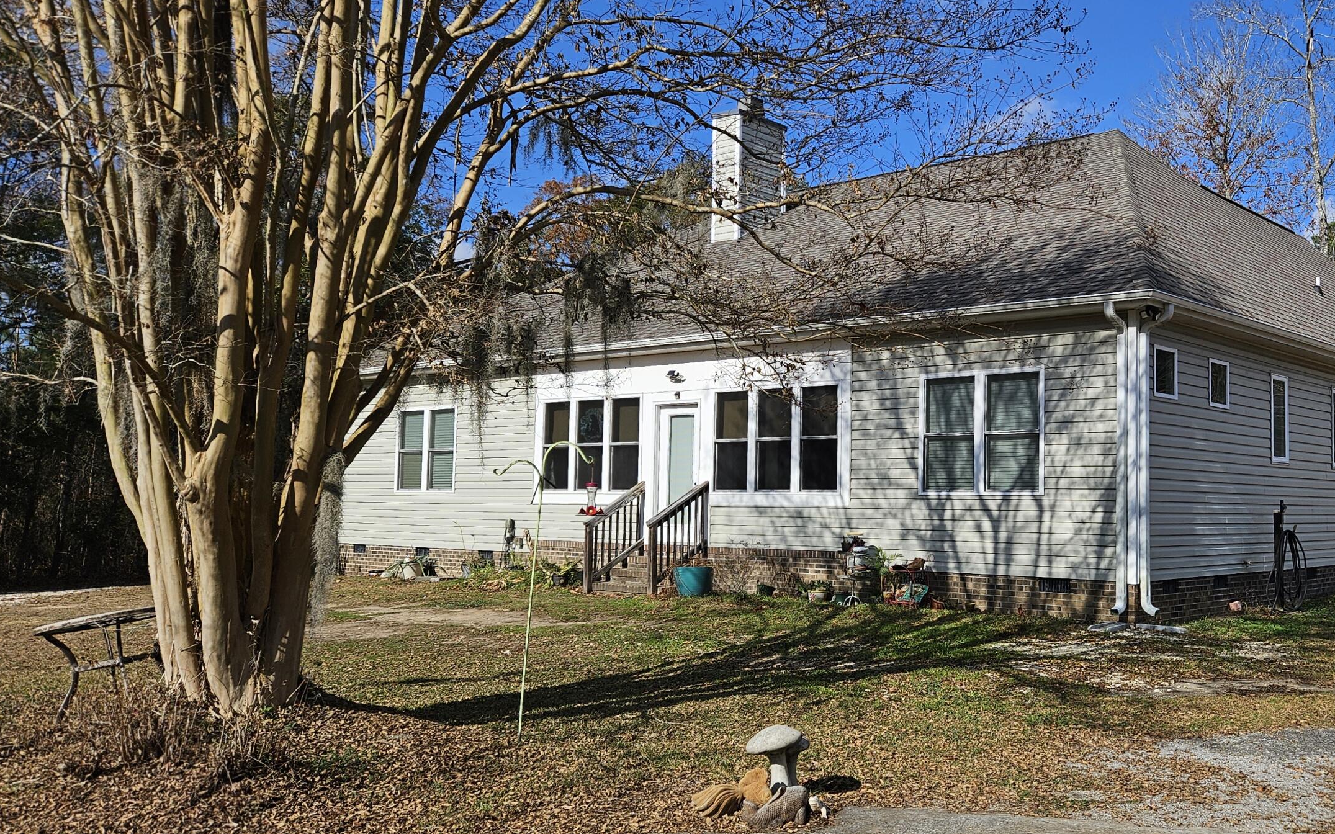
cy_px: 478
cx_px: 923
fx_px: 1237
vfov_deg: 37.2
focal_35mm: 34
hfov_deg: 55.2
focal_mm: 5.4
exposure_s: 1/2365
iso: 25
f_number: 1.8
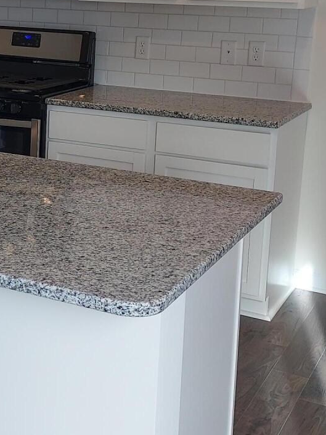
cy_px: 116
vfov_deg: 28.2
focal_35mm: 68
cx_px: -54
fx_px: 854
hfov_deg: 20.4
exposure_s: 1/60
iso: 50
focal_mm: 4.6
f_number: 1.8
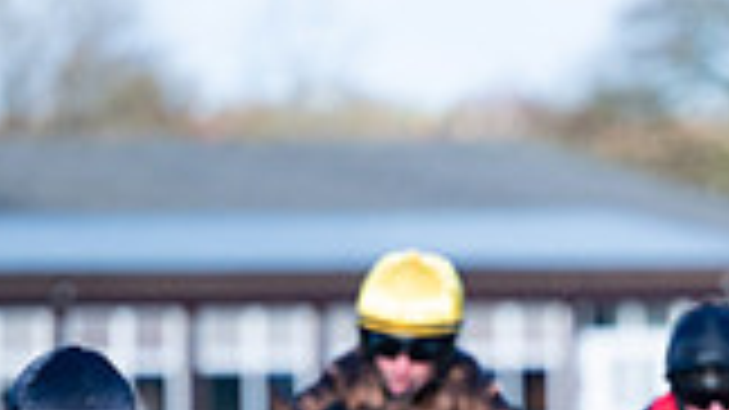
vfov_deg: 1.8
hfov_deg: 3.3
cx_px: 1062
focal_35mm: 657
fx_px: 12696
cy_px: 861
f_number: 3.5
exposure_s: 1/3200
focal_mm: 175
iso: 320
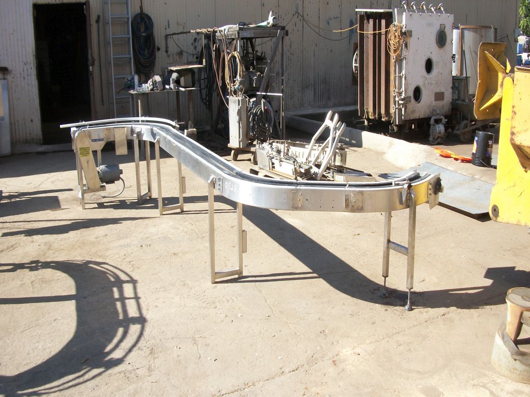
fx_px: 490
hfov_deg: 56.8
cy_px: 198
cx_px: 265
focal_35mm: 32
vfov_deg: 44.2
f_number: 8.8
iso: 80
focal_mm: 5.7
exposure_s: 1/100
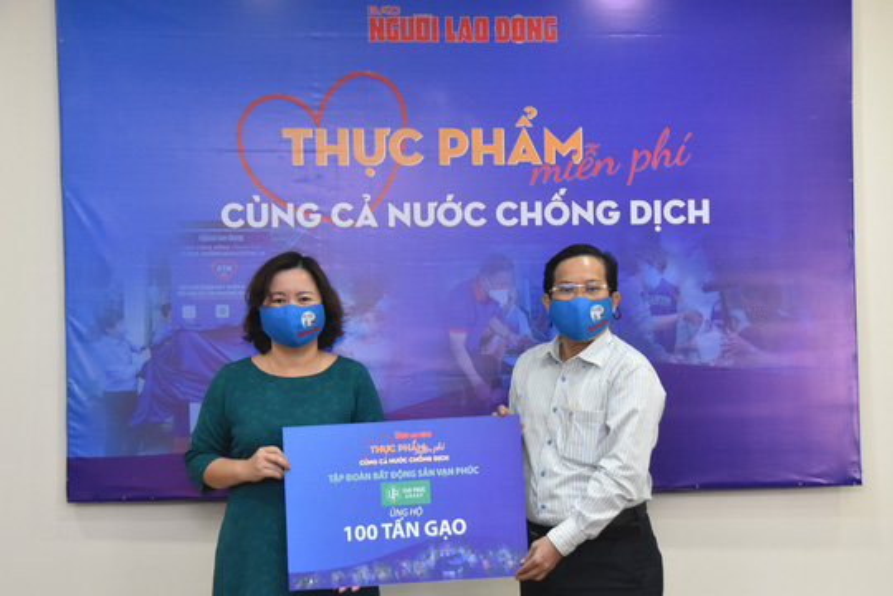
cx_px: 446
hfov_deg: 28.1
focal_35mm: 72
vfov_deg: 18.9
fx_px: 1786
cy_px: 298
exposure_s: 1/125
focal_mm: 48
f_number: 4.5
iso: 2000
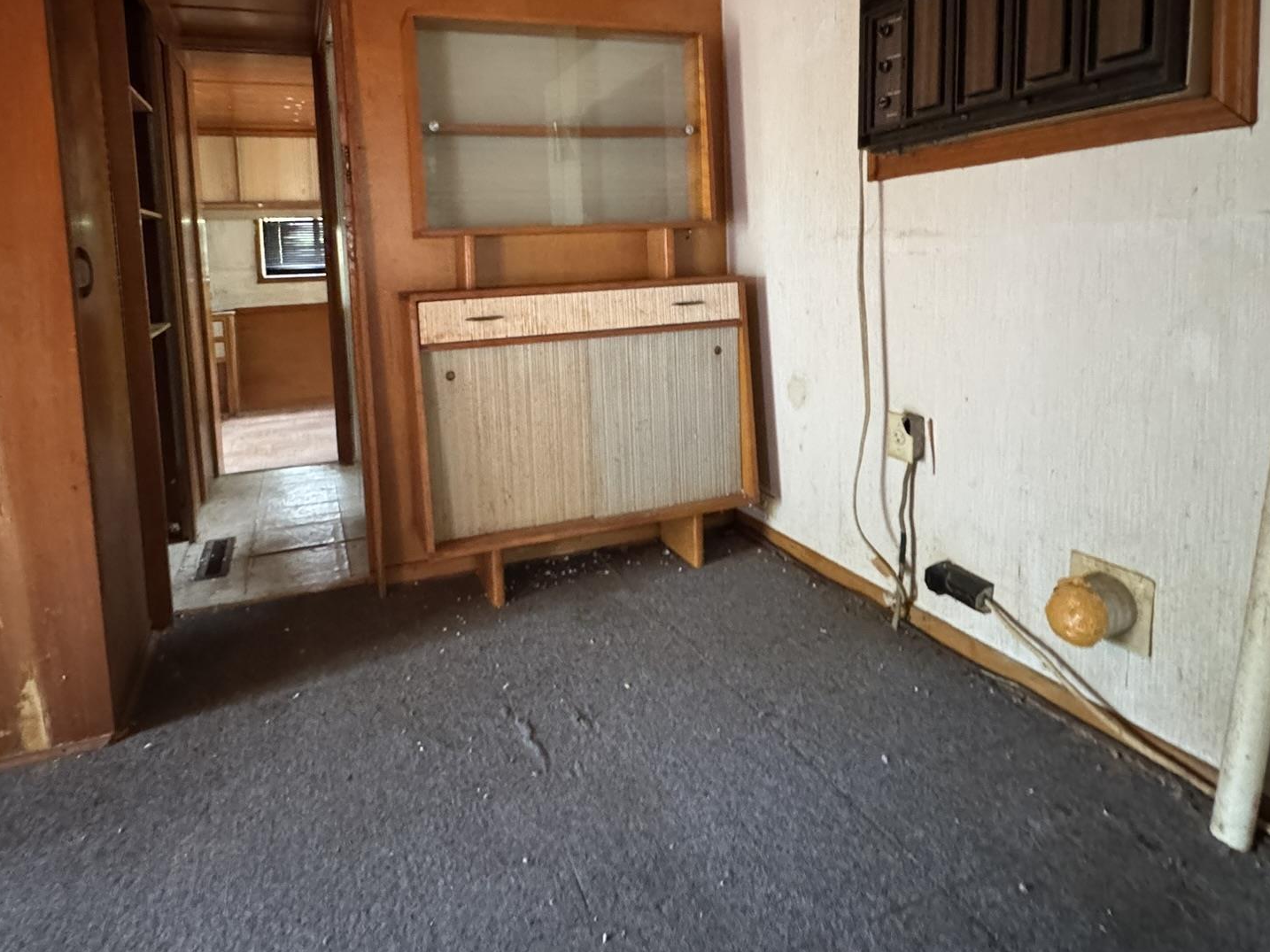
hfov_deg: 81.3
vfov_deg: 64.4
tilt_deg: -4.7
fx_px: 734
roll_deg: +2.6
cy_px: 322
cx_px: 550
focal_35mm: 20
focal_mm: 2.22
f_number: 2.2
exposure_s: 1/49
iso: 1250
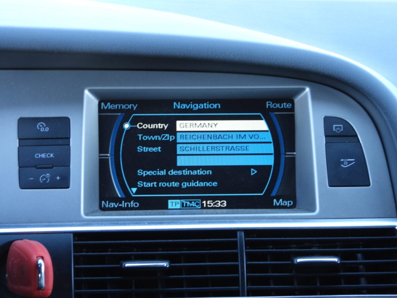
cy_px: 149
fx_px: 1044
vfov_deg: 16.2
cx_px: 198
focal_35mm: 91
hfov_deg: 21.5
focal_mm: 16.3
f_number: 3.5
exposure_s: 1/60
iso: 250
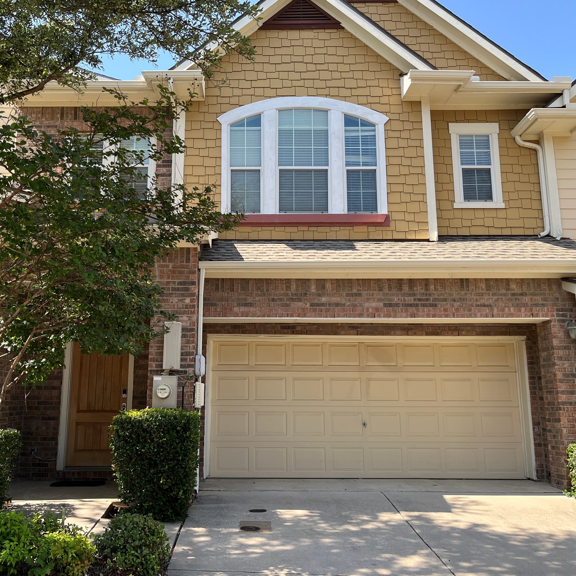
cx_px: 242
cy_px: 286
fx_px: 584
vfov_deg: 52.5
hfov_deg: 52.3
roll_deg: +0.0
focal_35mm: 31
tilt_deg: +11.5
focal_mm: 5.1
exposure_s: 1/714
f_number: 1.6
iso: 50
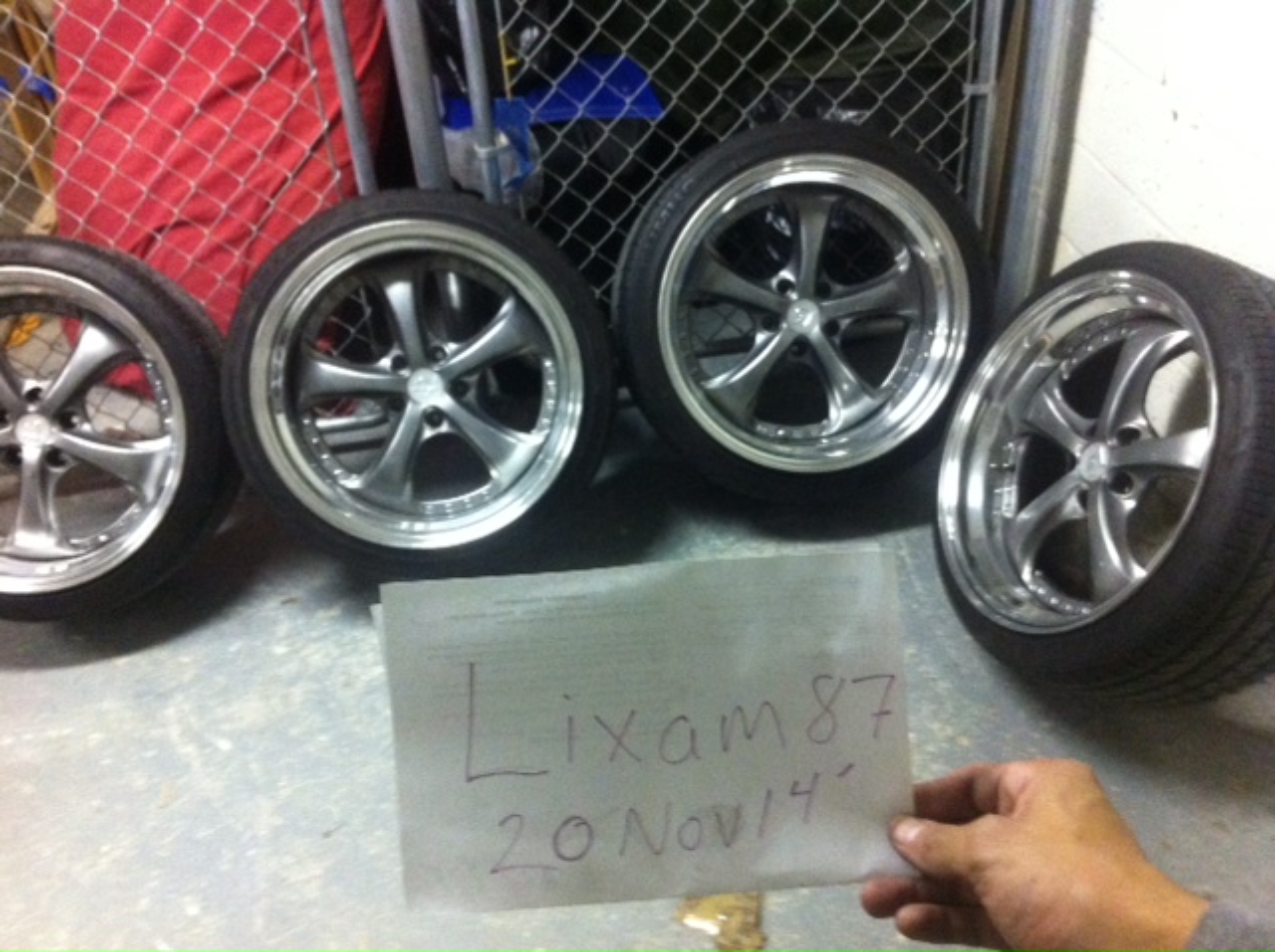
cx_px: 638
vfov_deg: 40.6
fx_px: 1287
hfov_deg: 52.7
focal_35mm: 35
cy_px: 476
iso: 500
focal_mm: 3.85
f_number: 2.8
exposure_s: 1/15
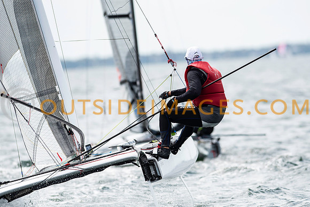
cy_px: 104
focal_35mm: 450
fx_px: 3876
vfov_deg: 3.1
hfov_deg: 4.6
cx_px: 155
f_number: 5
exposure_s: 1/5000
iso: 400
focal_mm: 300
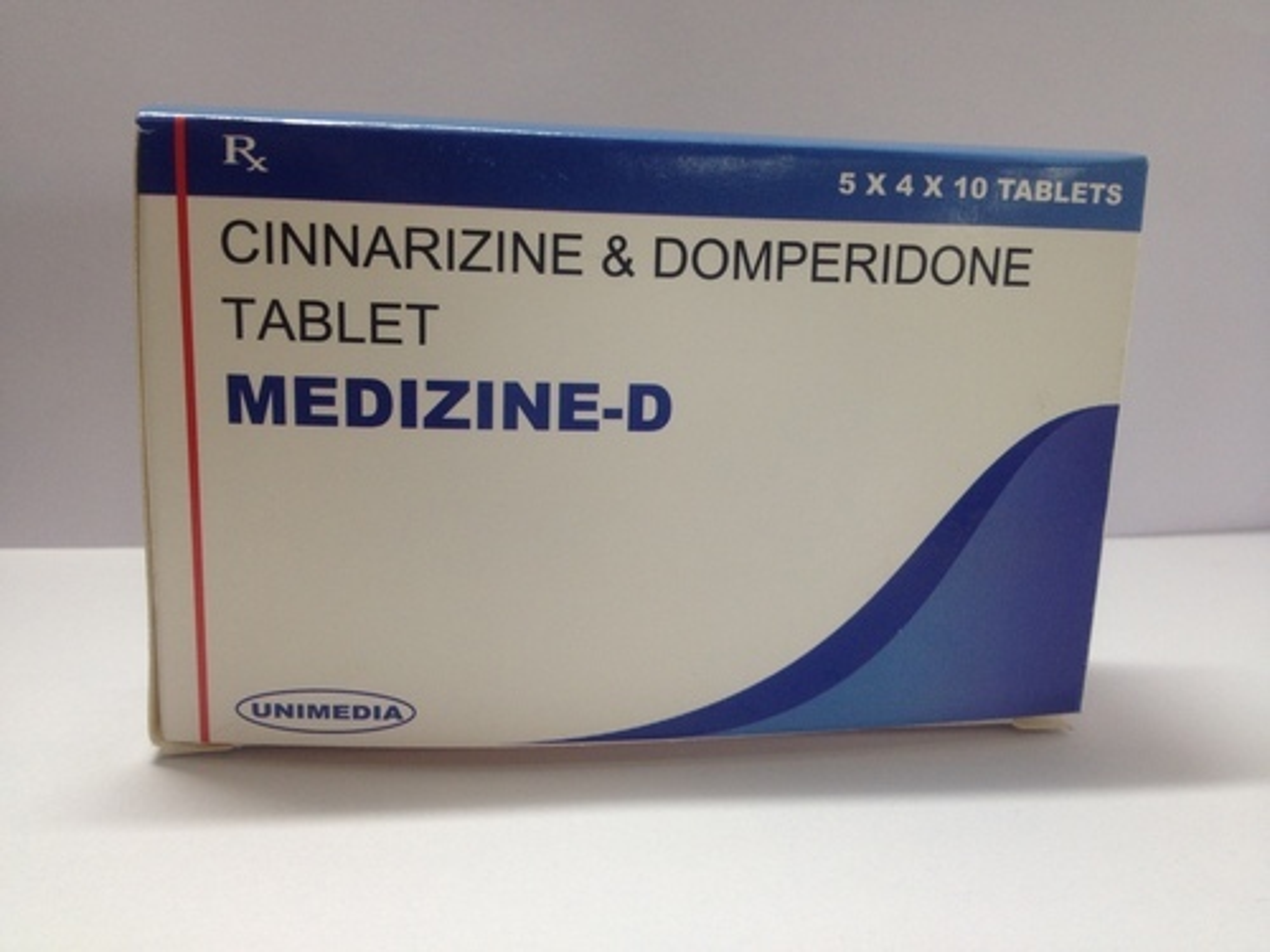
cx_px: 635
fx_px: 1284
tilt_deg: -16.1
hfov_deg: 52.6
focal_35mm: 35
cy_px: 476
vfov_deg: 40.7
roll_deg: -2.0
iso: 50
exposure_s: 1/30
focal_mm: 4.28
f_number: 2.4
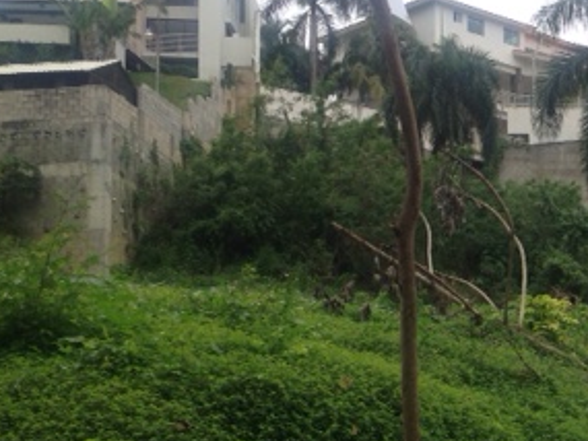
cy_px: 336
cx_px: 598
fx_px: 1258
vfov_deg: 19.8
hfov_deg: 25.0
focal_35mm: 74
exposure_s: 1/985
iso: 50
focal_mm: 4.12
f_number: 2.4
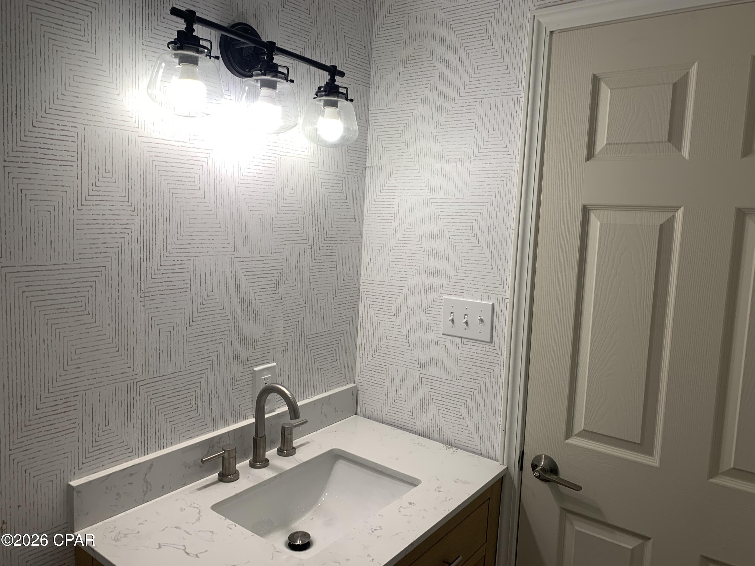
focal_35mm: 26
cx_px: 378
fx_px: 567
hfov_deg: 67.3
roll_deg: -2.9
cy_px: 283
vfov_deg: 53.1
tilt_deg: -5.6
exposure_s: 1/120
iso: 32
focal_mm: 4.25
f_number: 1.8
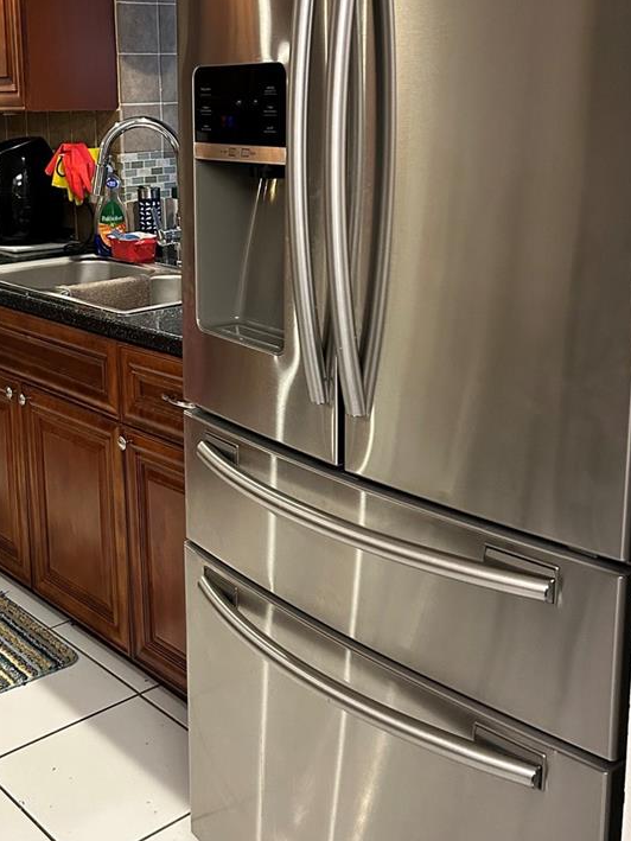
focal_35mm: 44
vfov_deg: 42.6
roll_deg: +0.5
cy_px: 310
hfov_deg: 32.6
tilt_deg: -11.4
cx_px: 204
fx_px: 1069
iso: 500
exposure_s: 1/60
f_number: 1.5
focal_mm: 5.7
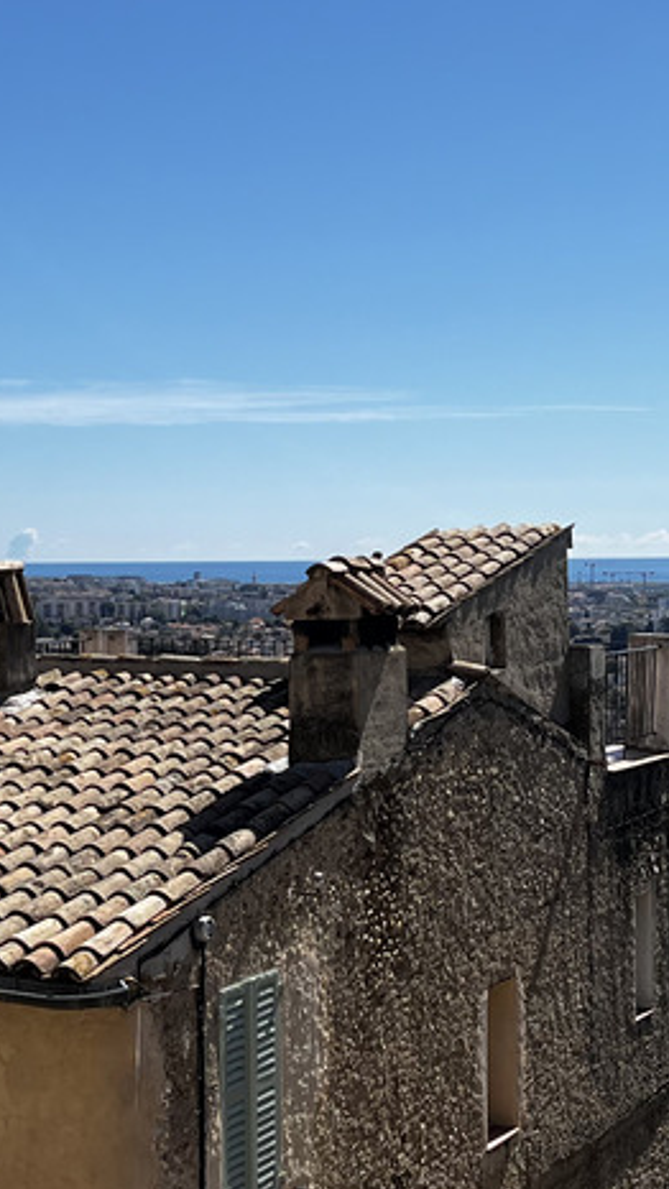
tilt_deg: -2.8
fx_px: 2303
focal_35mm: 73
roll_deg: +0.7
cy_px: 635
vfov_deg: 29.0
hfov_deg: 16.5
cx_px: 289
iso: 50
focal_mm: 5.7
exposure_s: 1/6579
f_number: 1.5
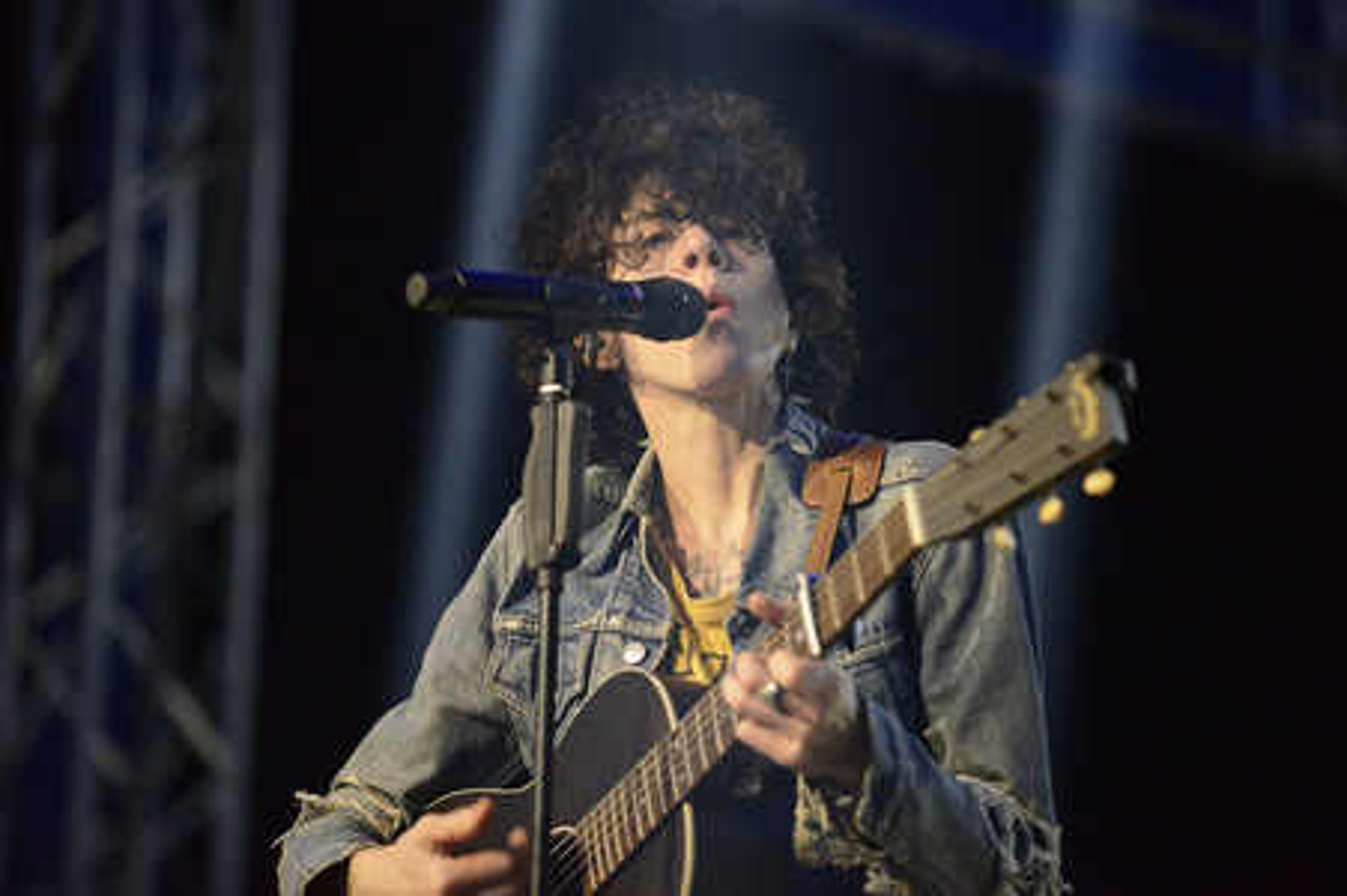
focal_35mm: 150
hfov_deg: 13.7
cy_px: 448
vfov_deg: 9.1
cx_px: 674
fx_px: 5608
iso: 6400
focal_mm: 150
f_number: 2.8
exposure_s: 1/320
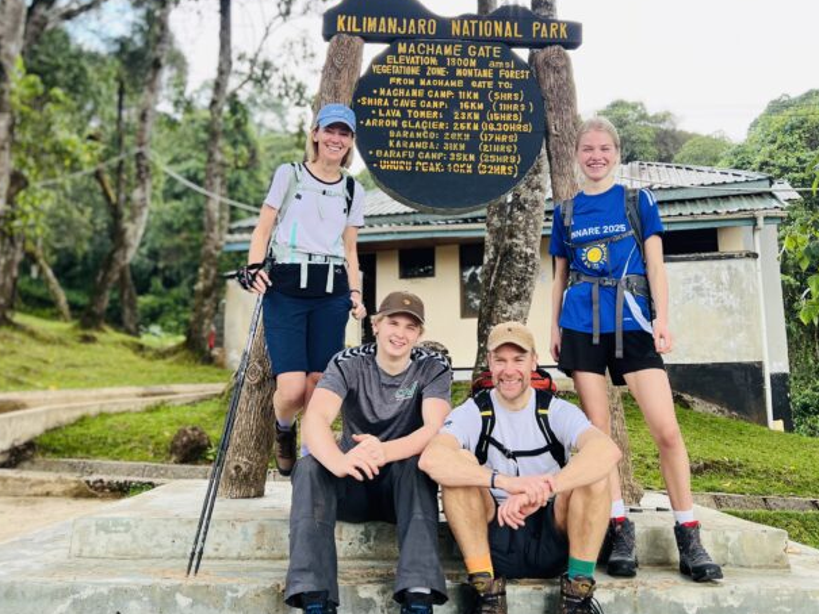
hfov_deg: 55.3
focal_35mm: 33
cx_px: 433
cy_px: 283
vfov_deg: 42.9
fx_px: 781
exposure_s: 1/257
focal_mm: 5.7
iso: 40
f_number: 1.5
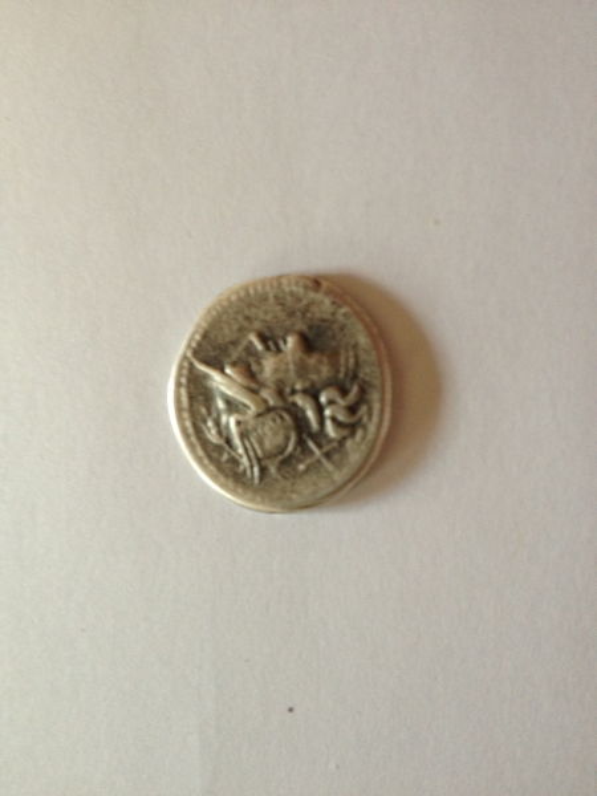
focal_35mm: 35
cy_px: 398
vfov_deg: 52.6
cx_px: 298
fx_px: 805
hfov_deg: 40.7
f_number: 2.4
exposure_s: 1/20
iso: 160
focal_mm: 4.28
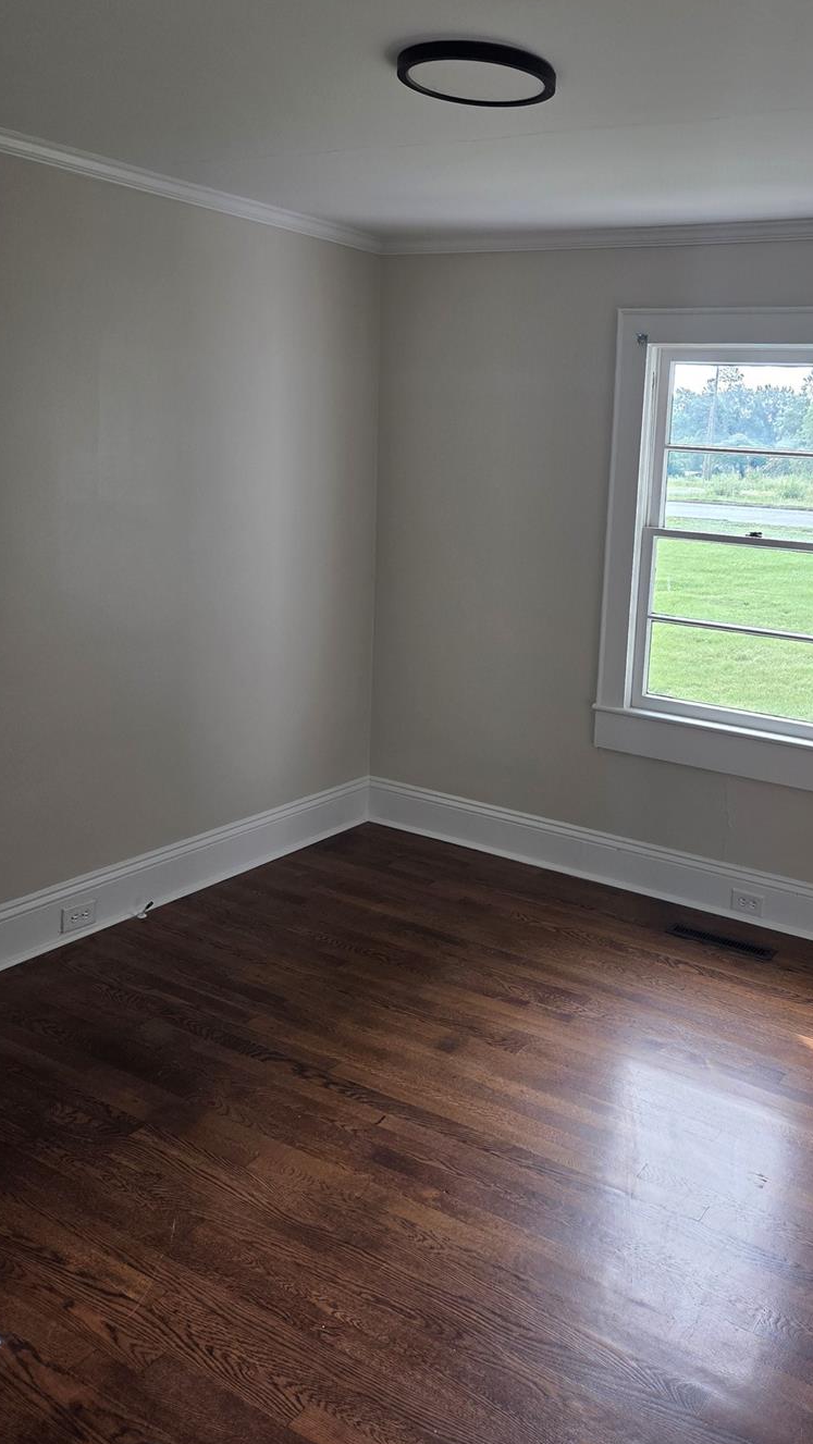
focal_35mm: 29
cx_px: 580
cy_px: 653
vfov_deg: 65.9
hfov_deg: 39.4
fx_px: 1111
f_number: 1.8
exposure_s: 1/180
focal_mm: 5.4
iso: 64
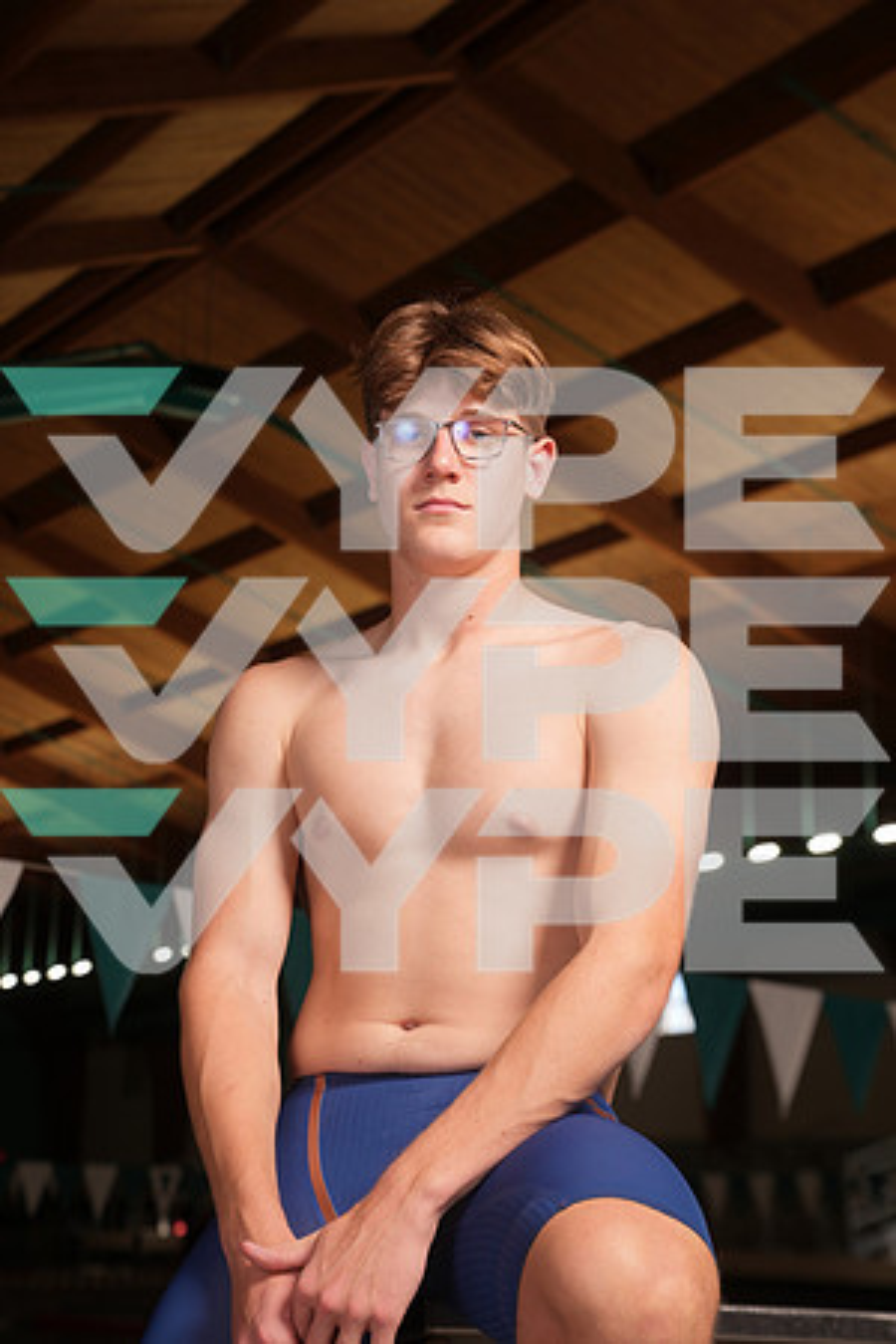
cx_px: 448
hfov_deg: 19.5
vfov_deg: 28.8
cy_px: 672
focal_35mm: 70
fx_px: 2613
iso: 250
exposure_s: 1/160
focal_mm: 70
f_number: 5.6
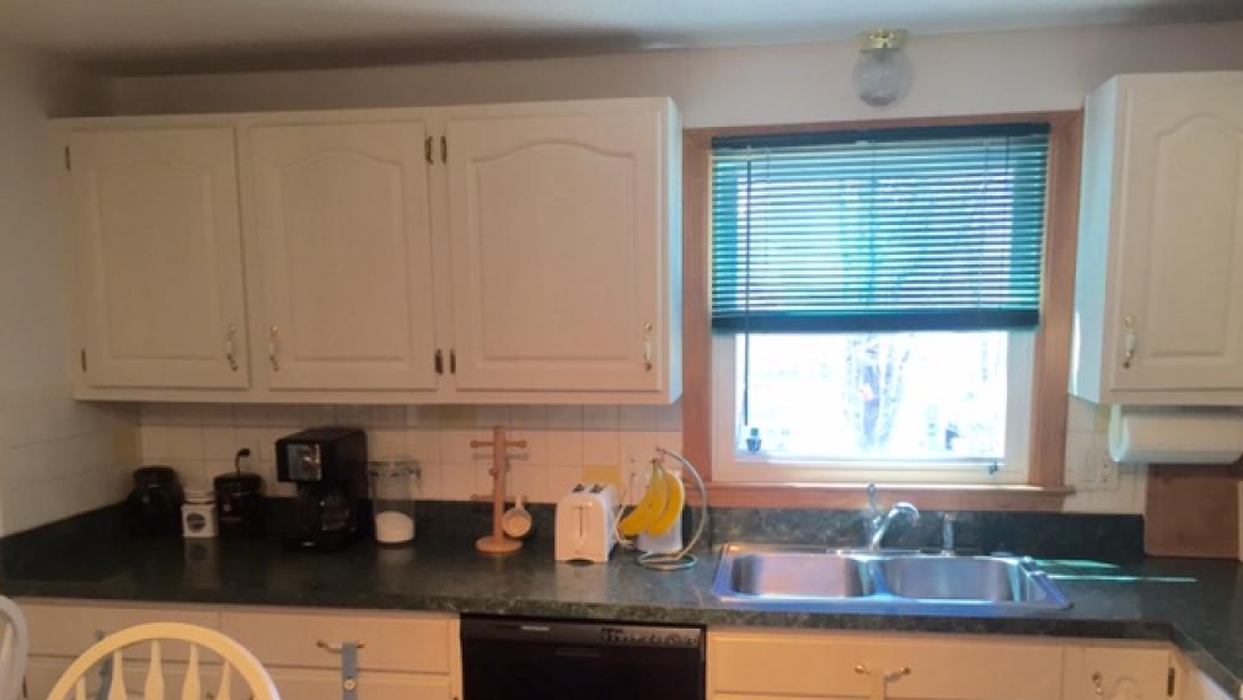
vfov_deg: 36.3
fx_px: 1055
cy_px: 471
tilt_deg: -8.2
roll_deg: +1.8
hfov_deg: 61.0
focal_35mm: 32
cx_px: 623
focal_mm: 4.15
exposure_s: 1/30
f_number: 2.2
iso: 64
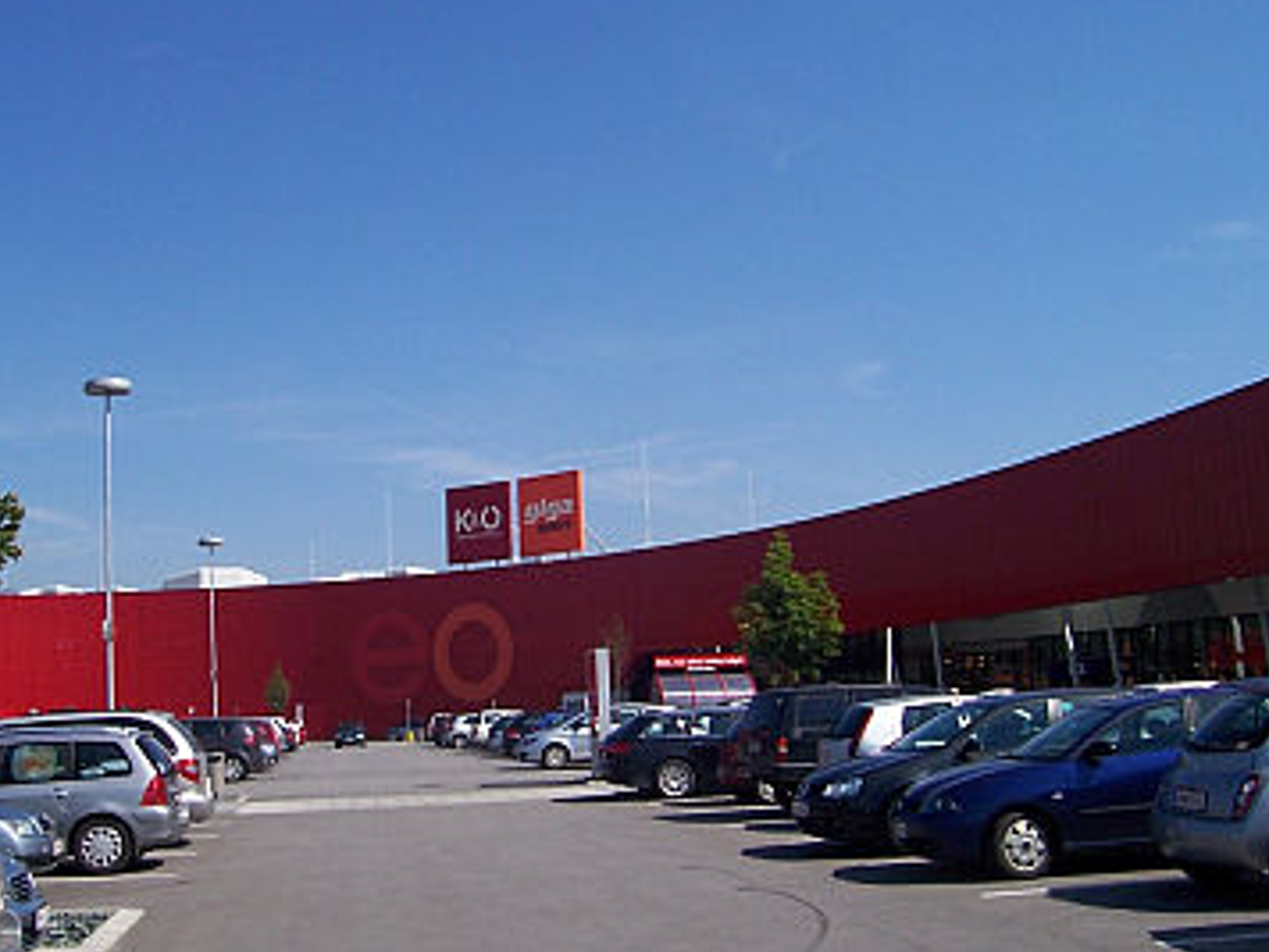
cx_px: 513
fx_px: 1576
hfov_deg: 43.6
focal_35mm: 43
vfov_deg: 33.6
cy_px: 474
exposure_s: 1/750
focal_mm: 5.6
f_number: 5.6
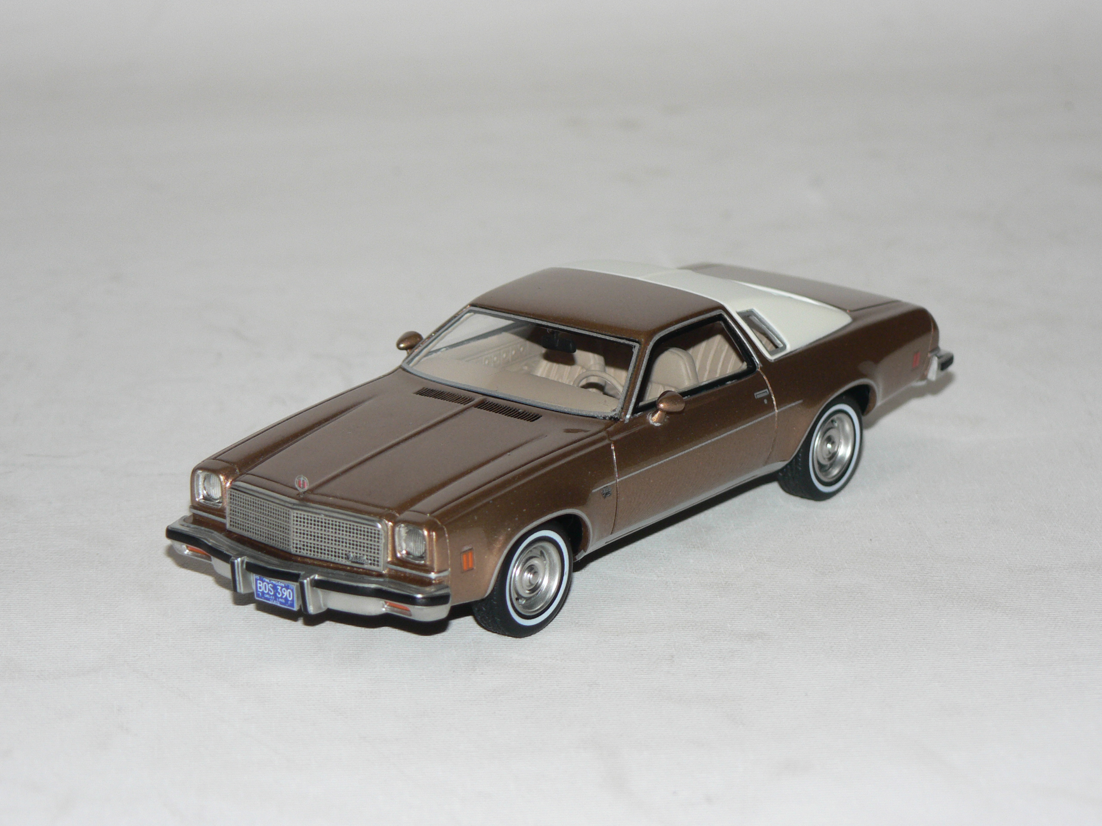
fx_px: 4139
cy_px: 413
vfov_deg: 11.4
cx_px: 551
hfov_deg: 15.2
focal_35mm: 130
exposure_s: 1/60
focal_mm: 21.6
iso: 100
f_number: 3.2
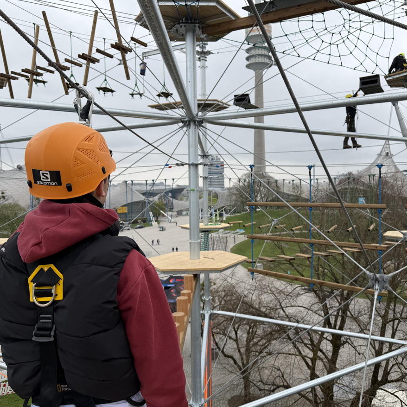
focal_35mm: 29
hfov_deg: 55.4
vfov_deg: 55.6
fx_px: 386
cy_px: 204
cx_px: 235
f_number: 1.78
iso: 80
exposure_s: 1/1553
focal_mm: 6.76
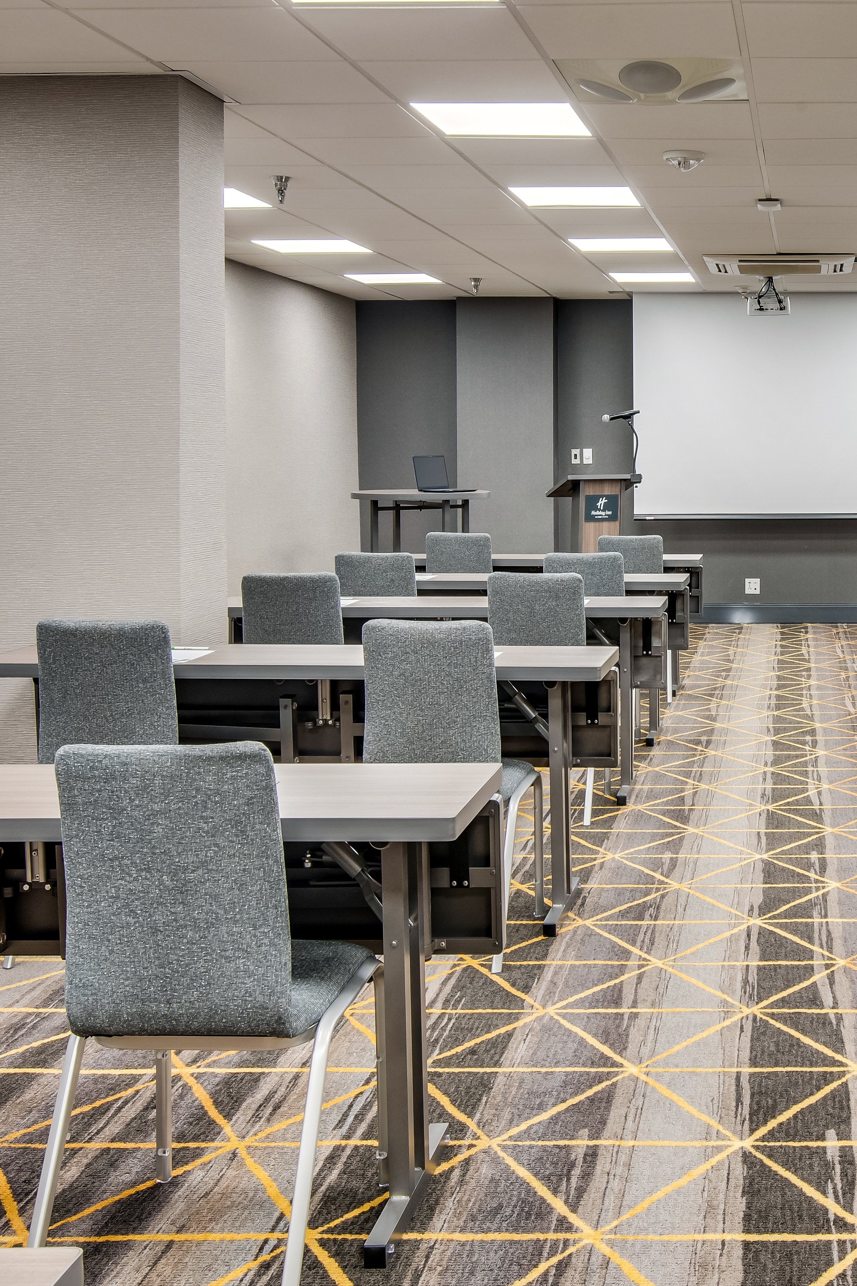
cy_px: 607
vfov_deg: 44.5
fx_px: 1571
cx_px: 780
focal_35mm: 44
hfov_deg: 29.2
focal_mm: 25
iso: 250
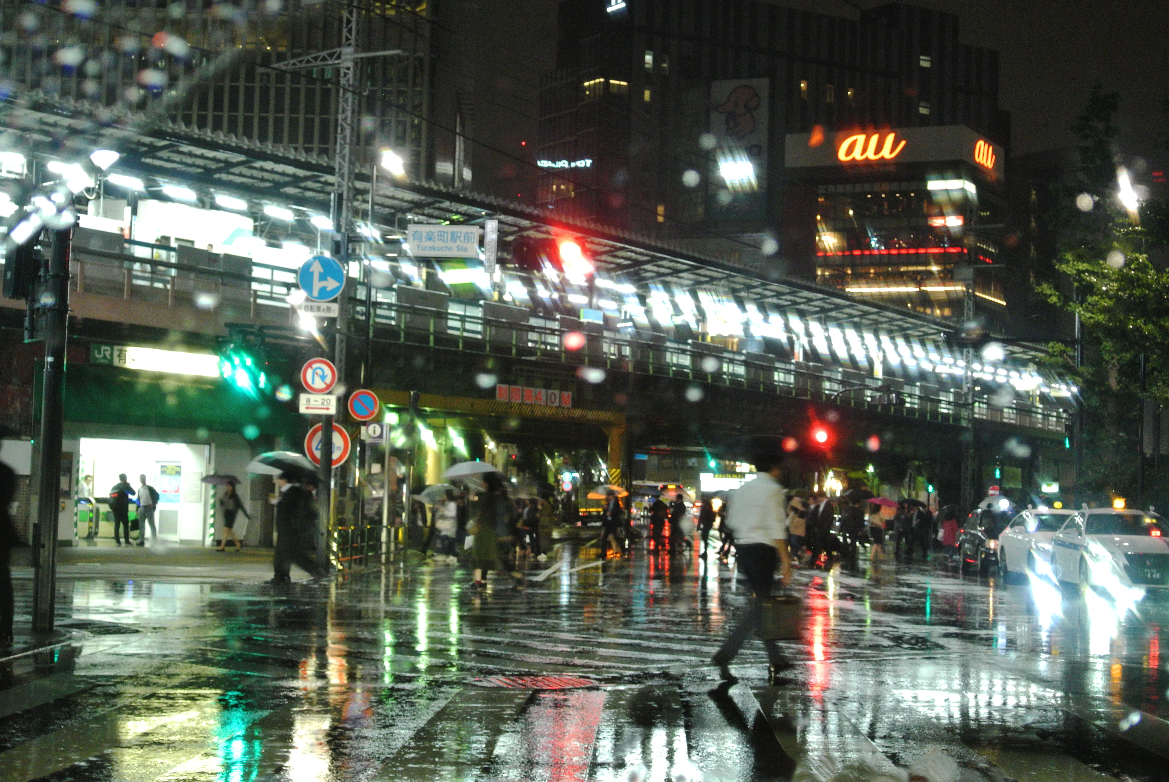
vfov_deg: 22.3
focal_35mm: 61
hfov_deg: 32.8
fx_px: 1983
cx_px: 584
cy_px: 391
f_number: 5
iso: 1600
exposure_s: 1/15
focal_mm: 22.7
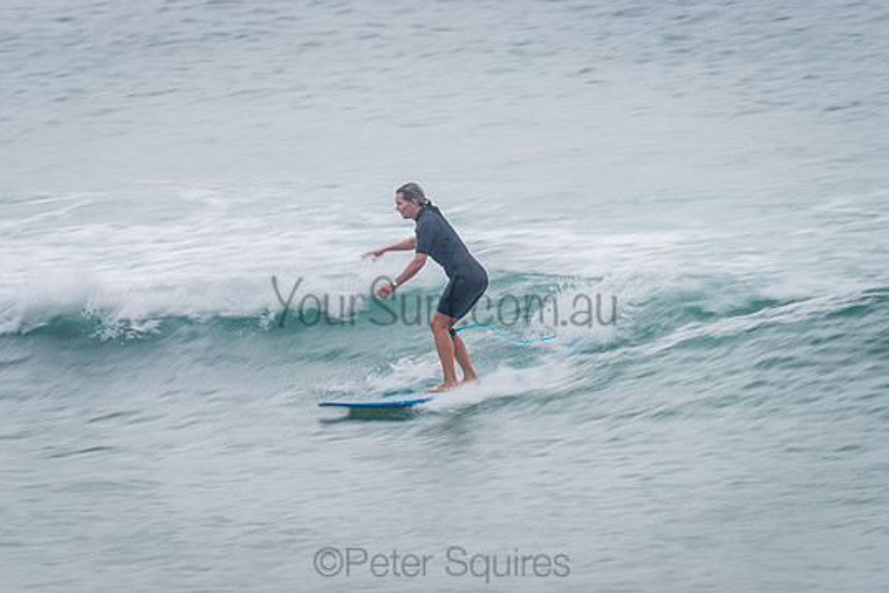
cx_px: 442
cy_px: 287
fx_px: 13334
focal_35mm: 540
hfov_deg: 3.8
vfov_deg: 2.5
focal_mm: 500
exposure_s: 1/30
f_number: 8
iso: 64
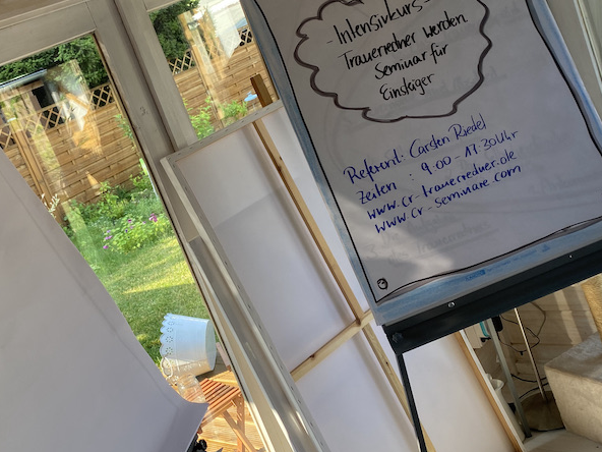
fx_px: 783
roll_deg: +22.3
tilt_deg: -10.5
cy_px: 204
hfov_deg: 41.4
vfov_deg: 32.2
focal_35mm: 45
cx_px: 188
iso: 32
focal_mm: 4.25
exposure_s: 1/201
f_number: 1.8
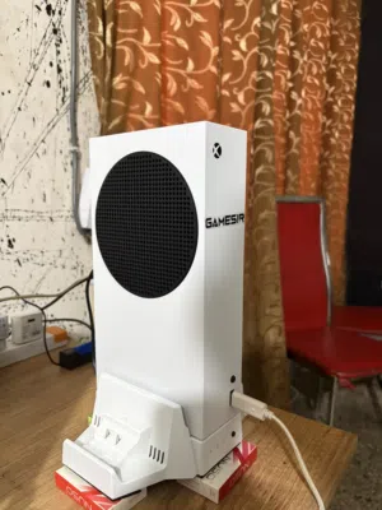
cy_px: 255
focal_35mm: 26
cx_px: 191
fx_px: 383
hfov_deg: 53.1
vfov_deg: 67.3
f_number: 1.6
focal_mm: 5.96
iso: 500
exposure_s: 1/50
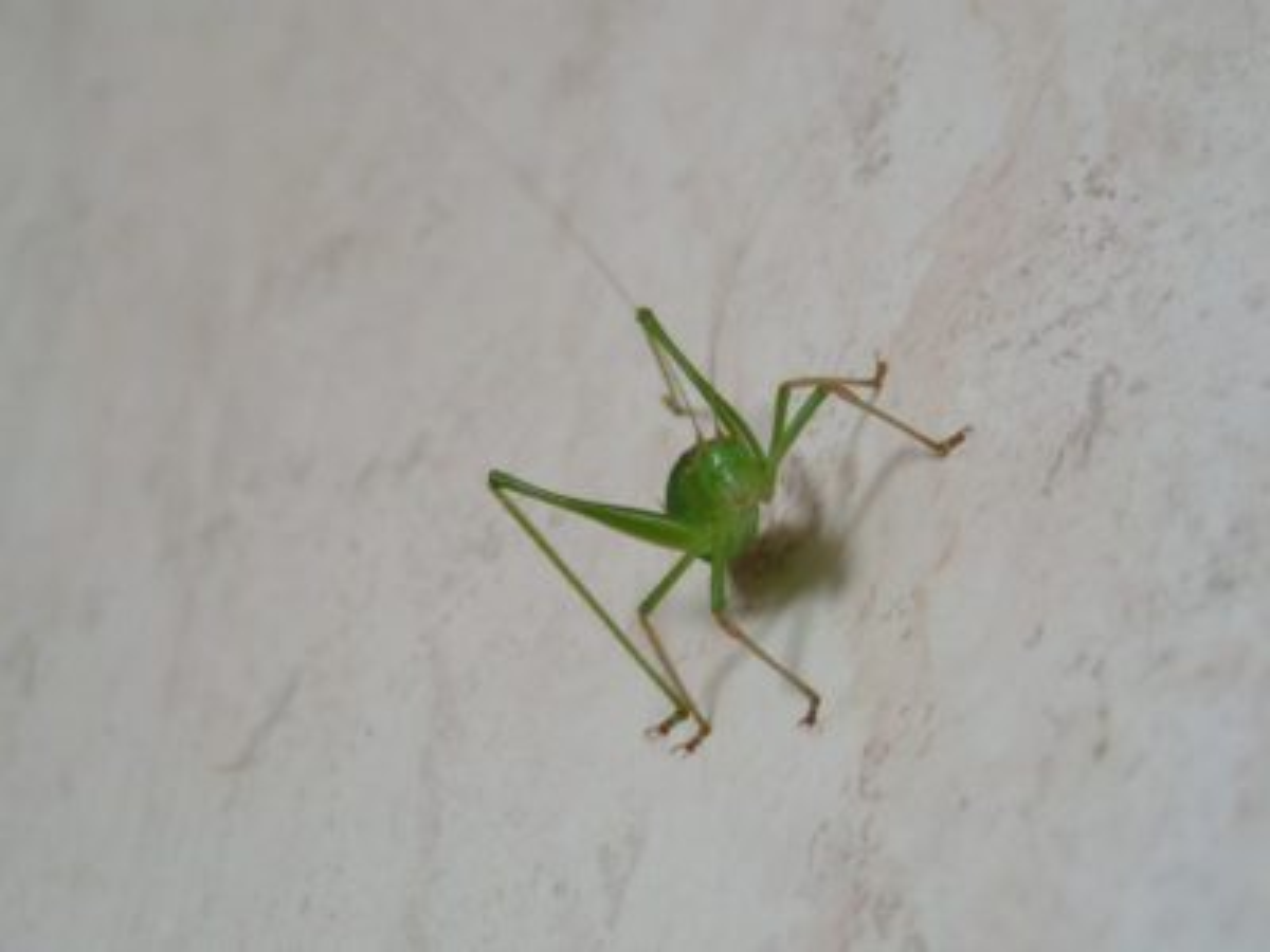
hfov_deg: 22.8
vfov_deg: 17.2
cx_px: 635
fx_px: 3155
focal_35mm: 86
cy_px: 476
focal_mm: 13.2
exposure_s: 1/25
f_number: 3.2
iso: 200
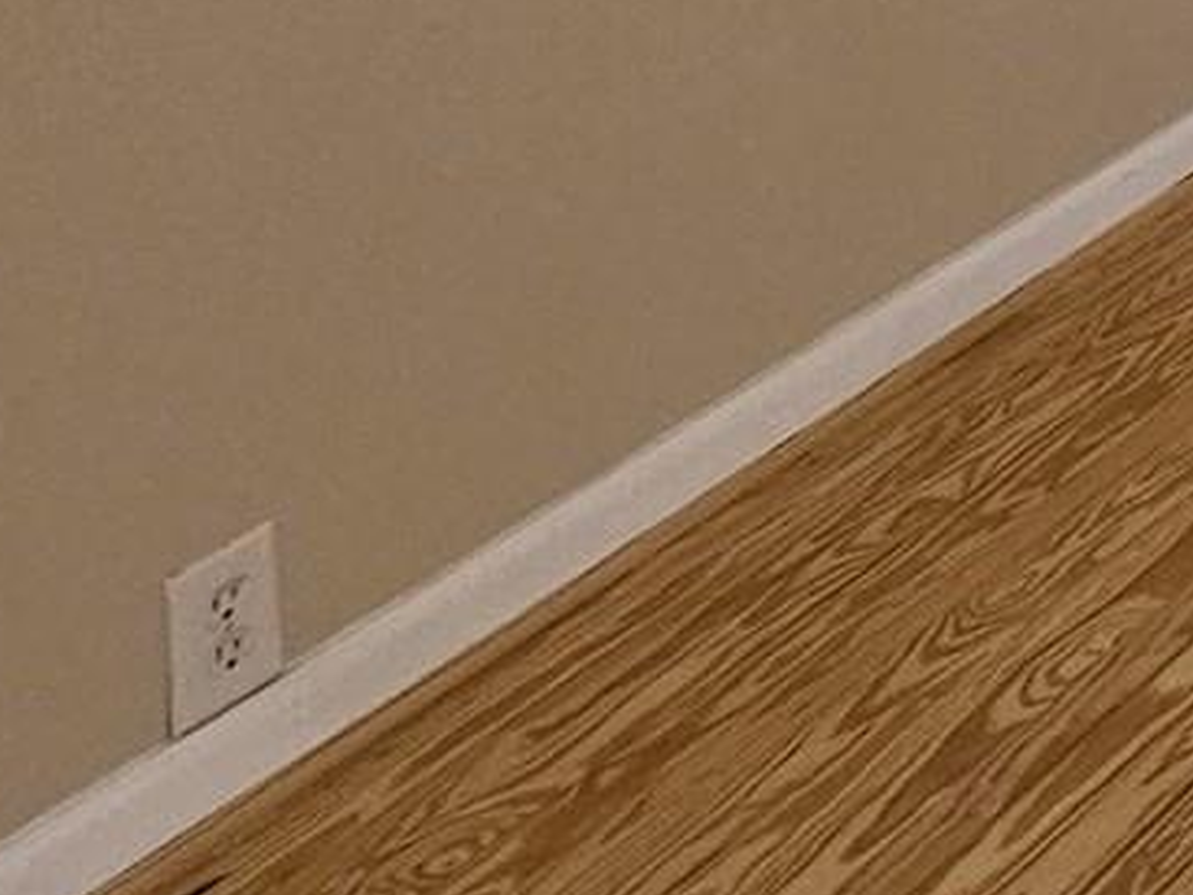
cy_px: -964
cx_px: 3193
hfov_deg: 13.3
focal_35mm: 73
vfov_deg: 15.5
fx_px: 2517
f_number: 2.2
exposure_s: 1/77.4
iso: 100
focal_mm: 2.2
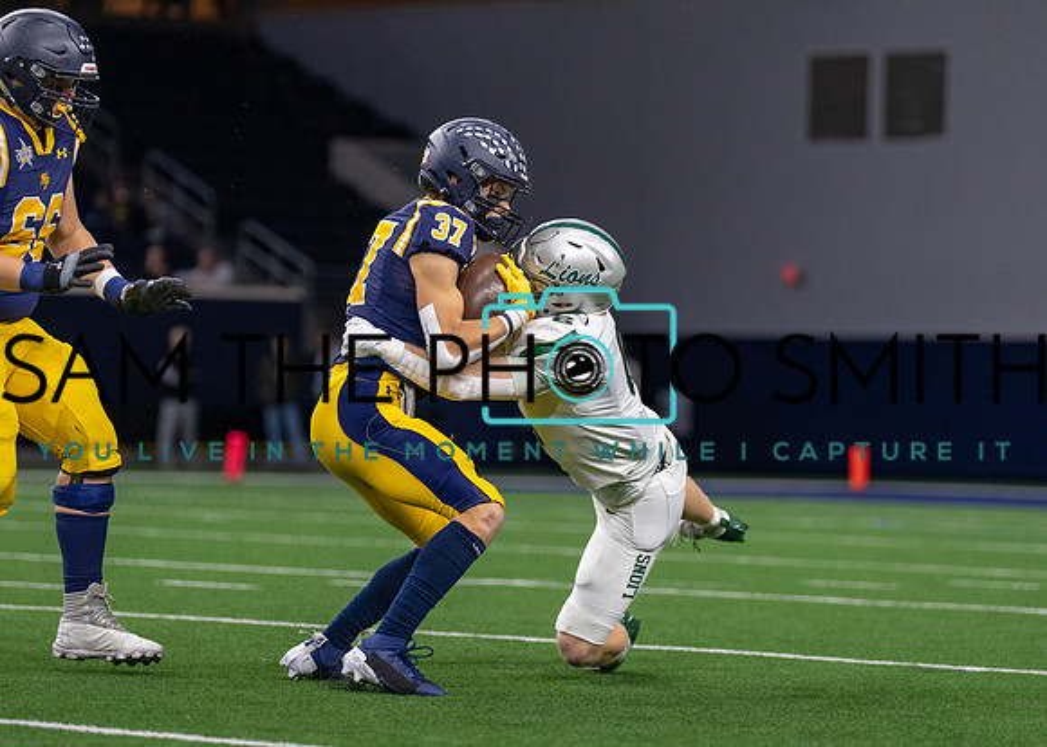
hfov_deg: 10.0
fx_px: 5966
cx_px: 426
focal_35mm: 201
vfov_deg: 7.2
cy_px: 318
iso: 1600
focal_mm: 151
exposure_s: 1/1000
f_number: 2.8
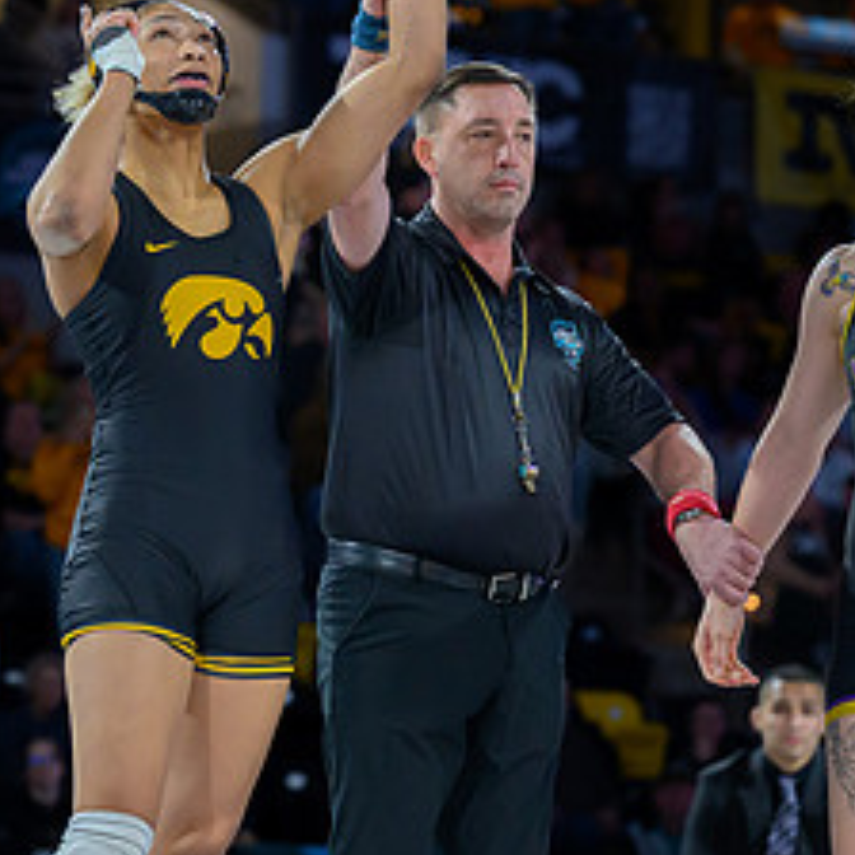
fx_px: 6567
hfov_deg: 7.4
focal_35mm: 235
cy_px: 334
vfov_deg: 7.4
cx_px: 225
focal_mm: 89
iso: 3600
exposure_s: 1/800
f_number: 2.8
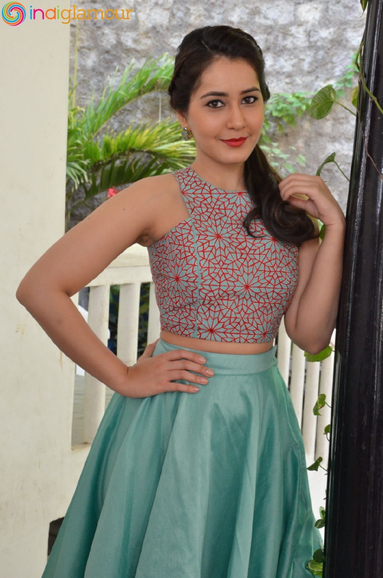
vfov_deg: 33.5
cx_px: 192
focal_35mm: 60
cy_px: 289
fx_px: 962
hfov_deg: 22.5
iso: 2000
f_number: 8
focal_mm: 40
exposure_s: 1/125
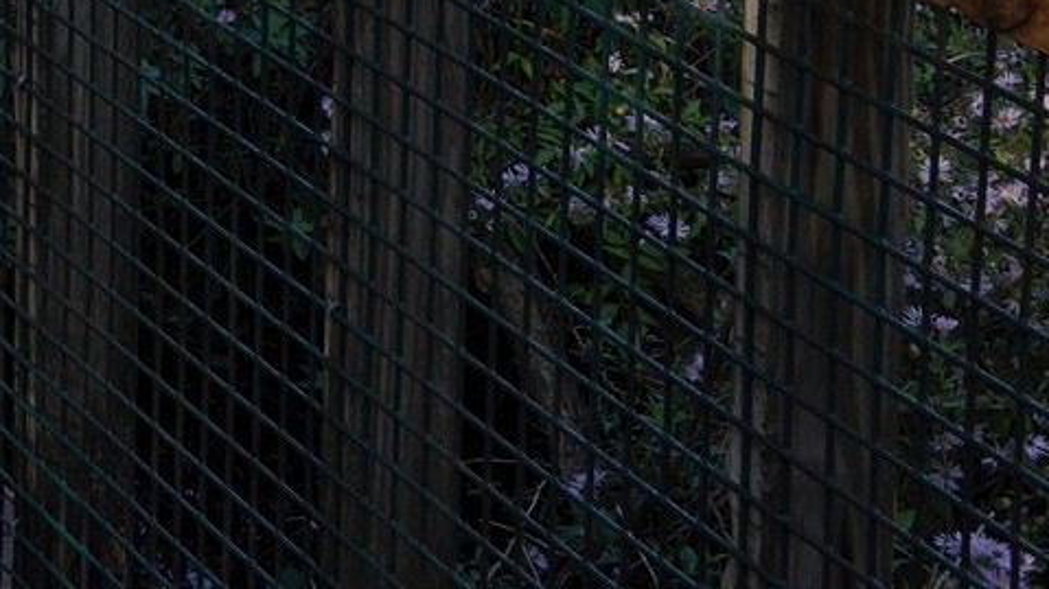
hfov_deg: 14.2
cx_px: -580
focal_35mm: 140
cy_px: -841
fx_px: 3893
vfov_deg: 8.0
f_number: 16
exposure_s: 1/100
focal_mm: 32
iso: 400
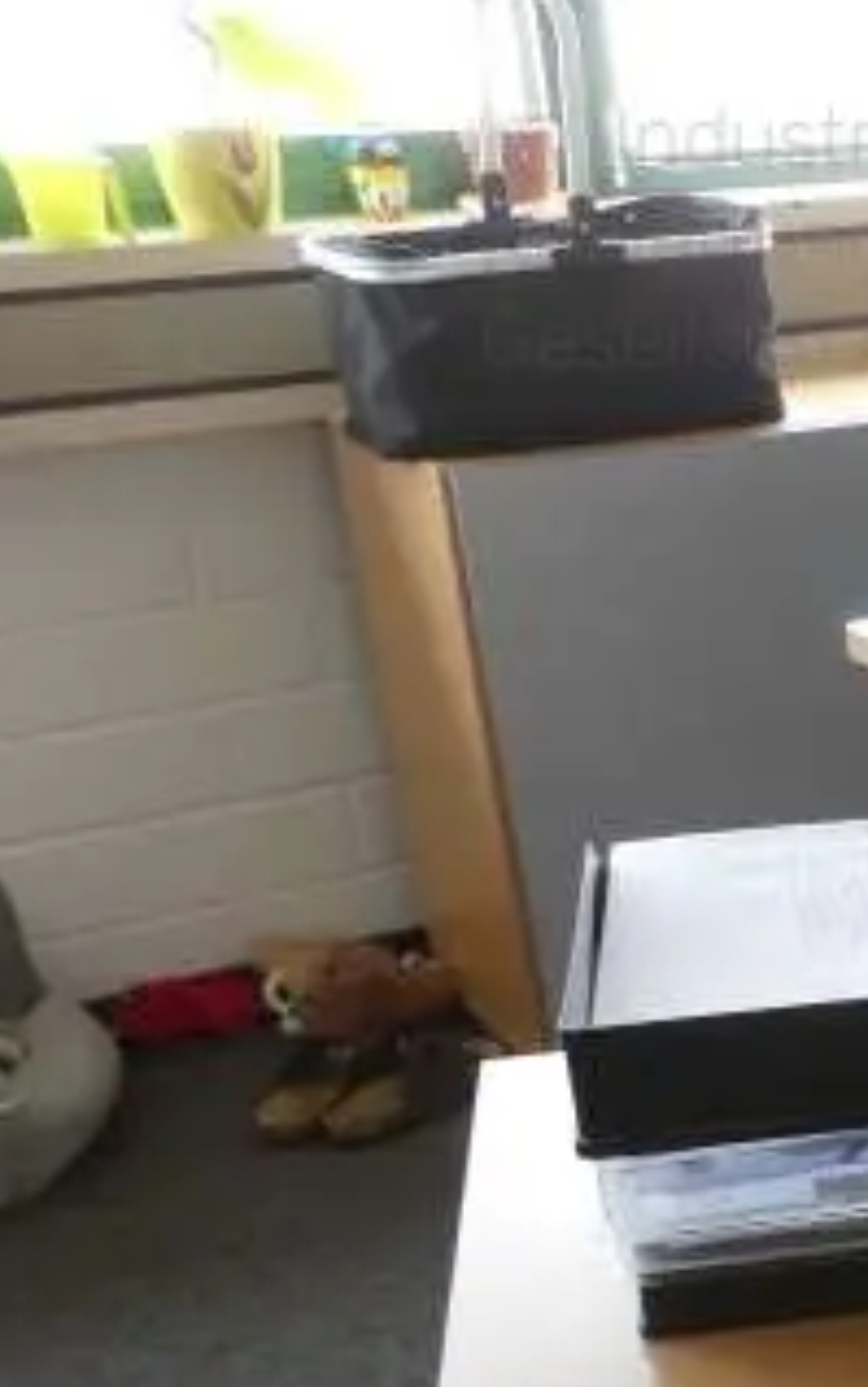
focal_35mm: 64
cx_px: 1509
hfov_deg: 17.1
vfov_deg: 31.0
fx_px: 2420
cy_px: 1147
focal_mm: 4.3
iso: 500
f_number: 3.3
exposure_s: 1/60
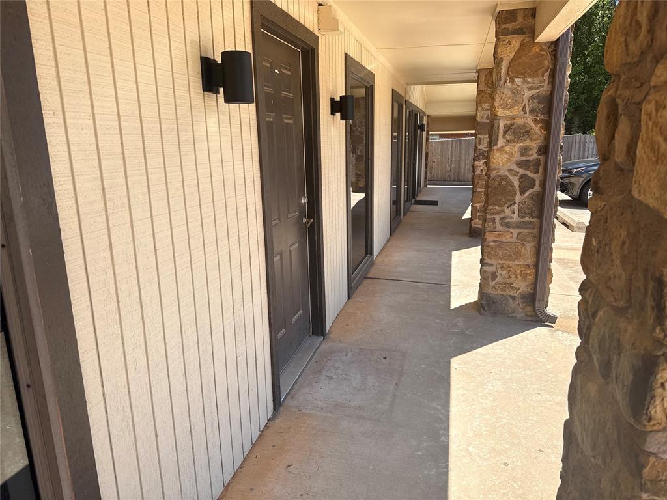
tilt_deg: -13.5
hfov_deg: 71.6
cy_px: 250
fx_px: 462
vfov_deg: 56.8
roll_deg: +1.2
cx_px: 334
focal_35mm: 24
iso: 80
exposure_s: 1/1727
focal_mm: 6.76
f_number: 1.78
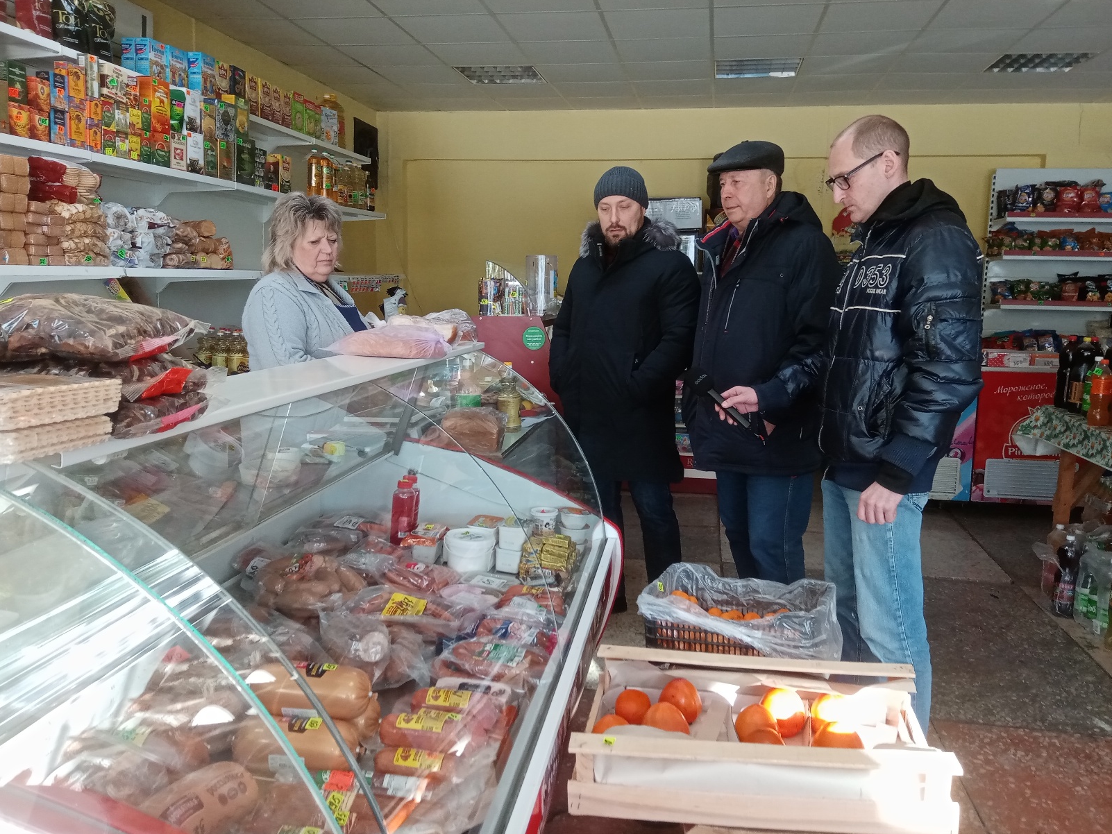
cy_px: 414
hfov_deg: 65.3
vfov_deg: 51.4
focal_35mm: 27
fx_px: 867
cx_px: 562
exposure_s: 1/50
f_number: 1.8
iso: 140
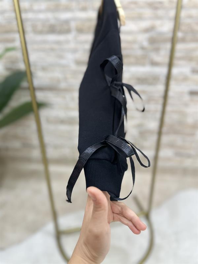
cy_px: 132
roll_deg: +0.3
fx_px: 183
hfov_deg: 56.8
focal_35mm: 24
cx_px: 99
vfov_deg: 71.6
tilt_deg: -28.8
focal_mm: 6.86
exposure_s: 1/100
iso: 160
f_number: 1.78
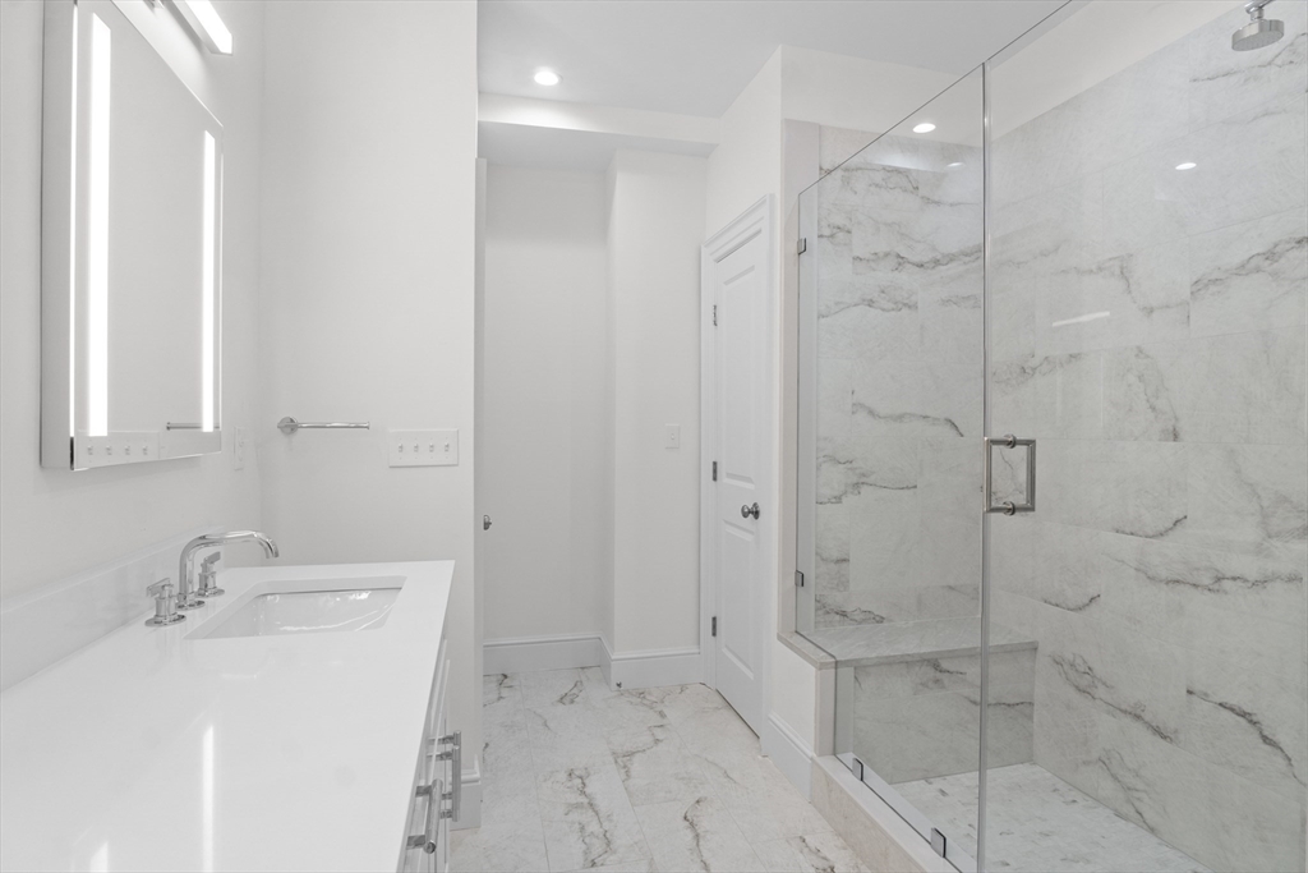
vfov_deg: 67.4
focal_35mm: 18
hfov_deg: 90.0
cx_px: 654
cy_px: 436
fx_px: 654
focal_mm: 12
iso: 320
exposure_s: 1/10
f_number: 9
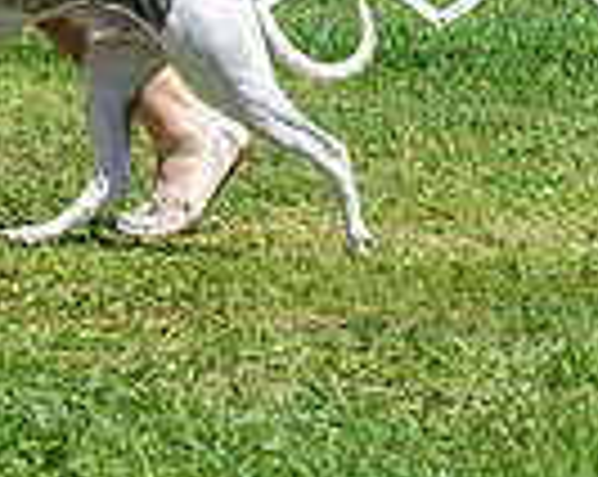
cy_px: -410
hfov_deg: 3.2
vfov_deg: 2.5
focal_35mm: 611
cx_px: -259
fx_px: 10798
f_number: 5.6
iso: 125
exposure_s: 1/1000
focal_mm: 128
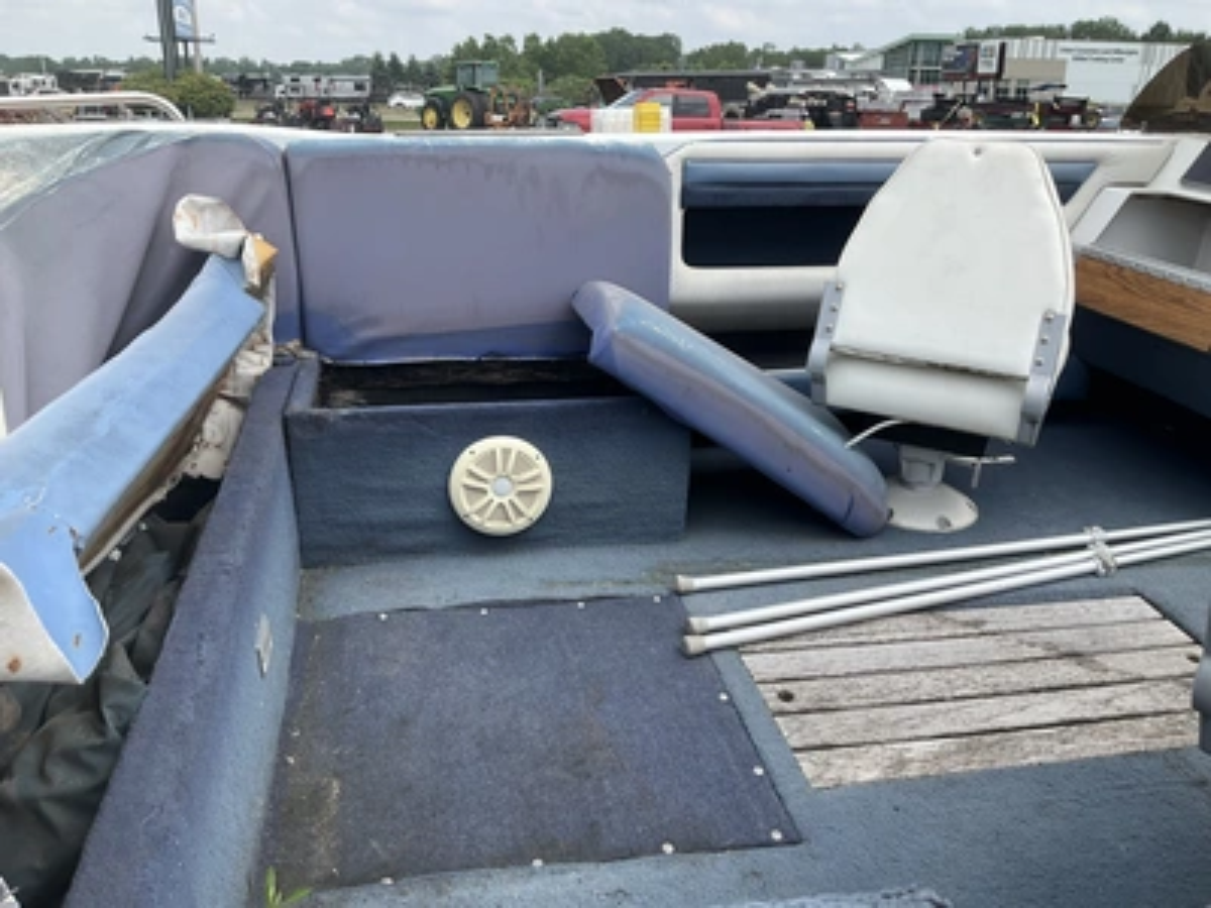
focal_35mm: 29
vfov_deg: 48.2
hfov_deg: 61.7
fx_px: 1015
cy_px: 454
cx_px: 606
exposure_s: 1/1015
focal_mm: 3
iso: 25
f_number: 1.8
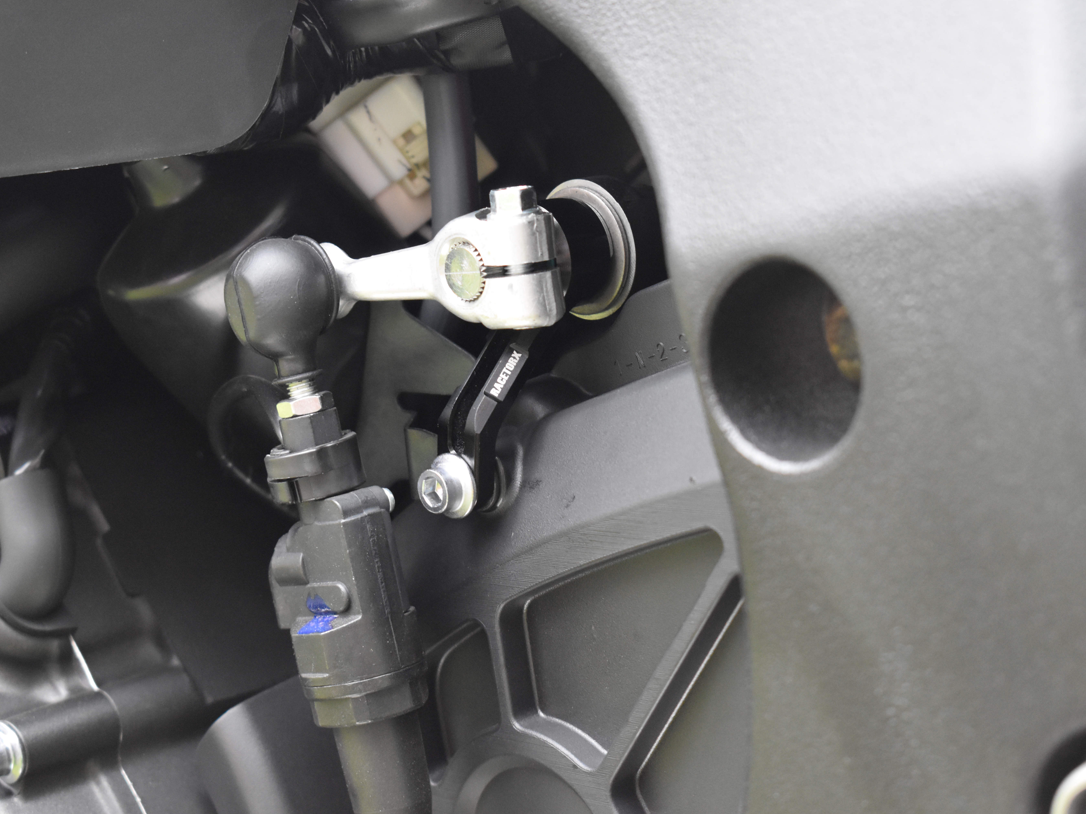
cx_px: 494
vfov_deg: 18.9
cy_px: 407
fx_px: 2447
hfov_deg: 25.0
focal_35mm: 78
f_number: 5.3
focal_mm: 48
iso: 2500
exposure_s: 1/125
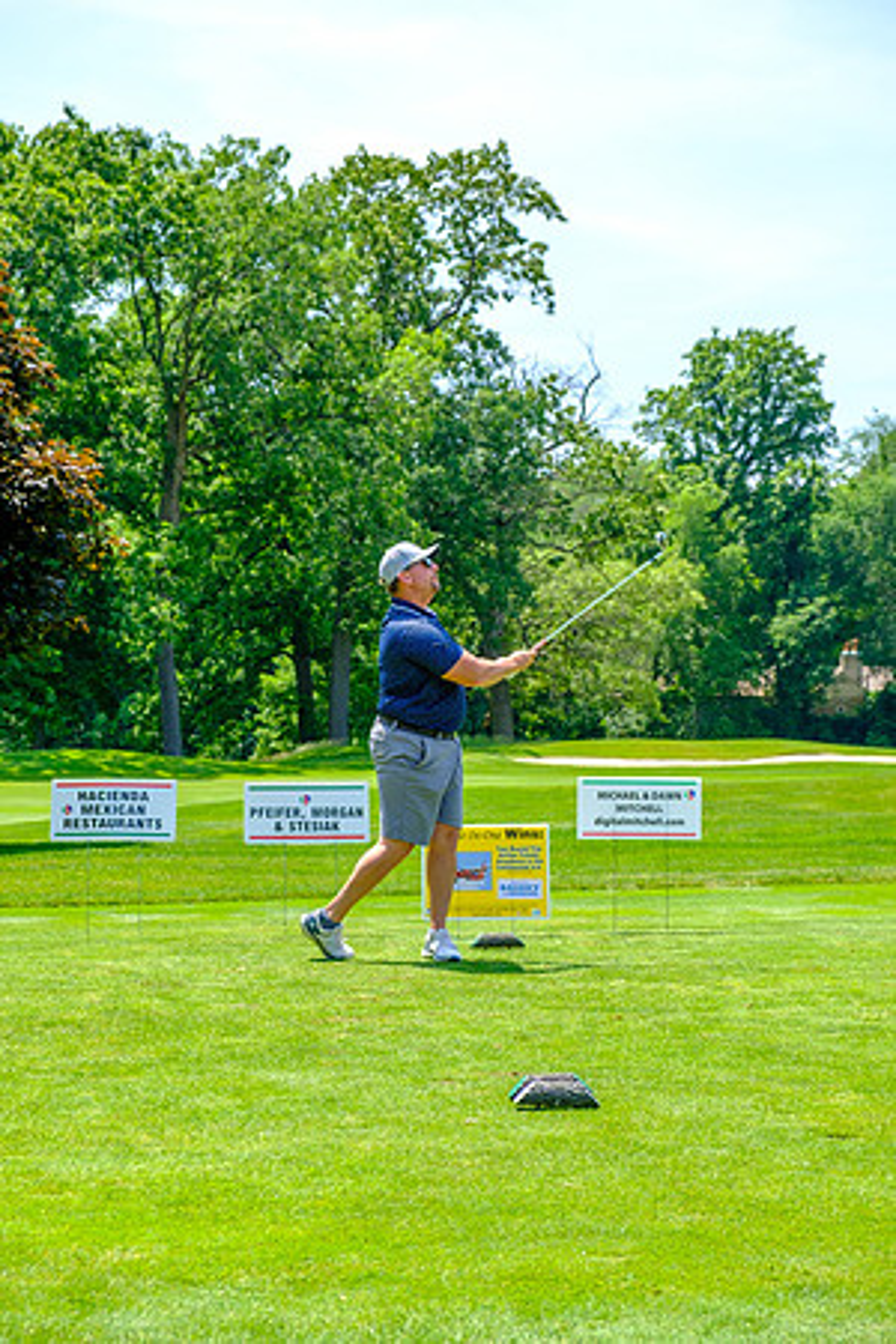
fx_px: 2389
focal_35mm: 64
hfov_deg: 21.2
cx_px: 448
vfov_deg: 31.4
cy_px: 672
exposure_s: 1/500
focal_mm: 42.5
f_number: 5
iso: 200
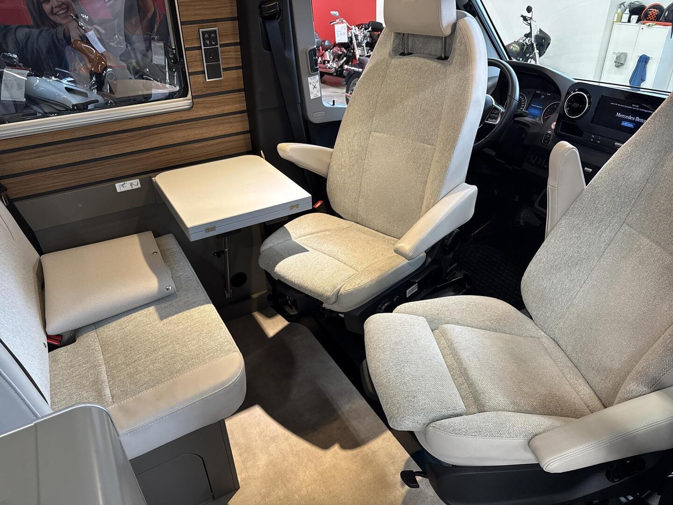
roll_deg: +2.3
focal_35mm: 24
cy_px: 252
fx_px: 467
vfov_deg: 56.8
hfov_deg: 71.6
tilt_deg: -30.4
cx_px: 336
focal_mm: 6.76
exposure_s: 1/50
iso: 320
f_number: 1.78
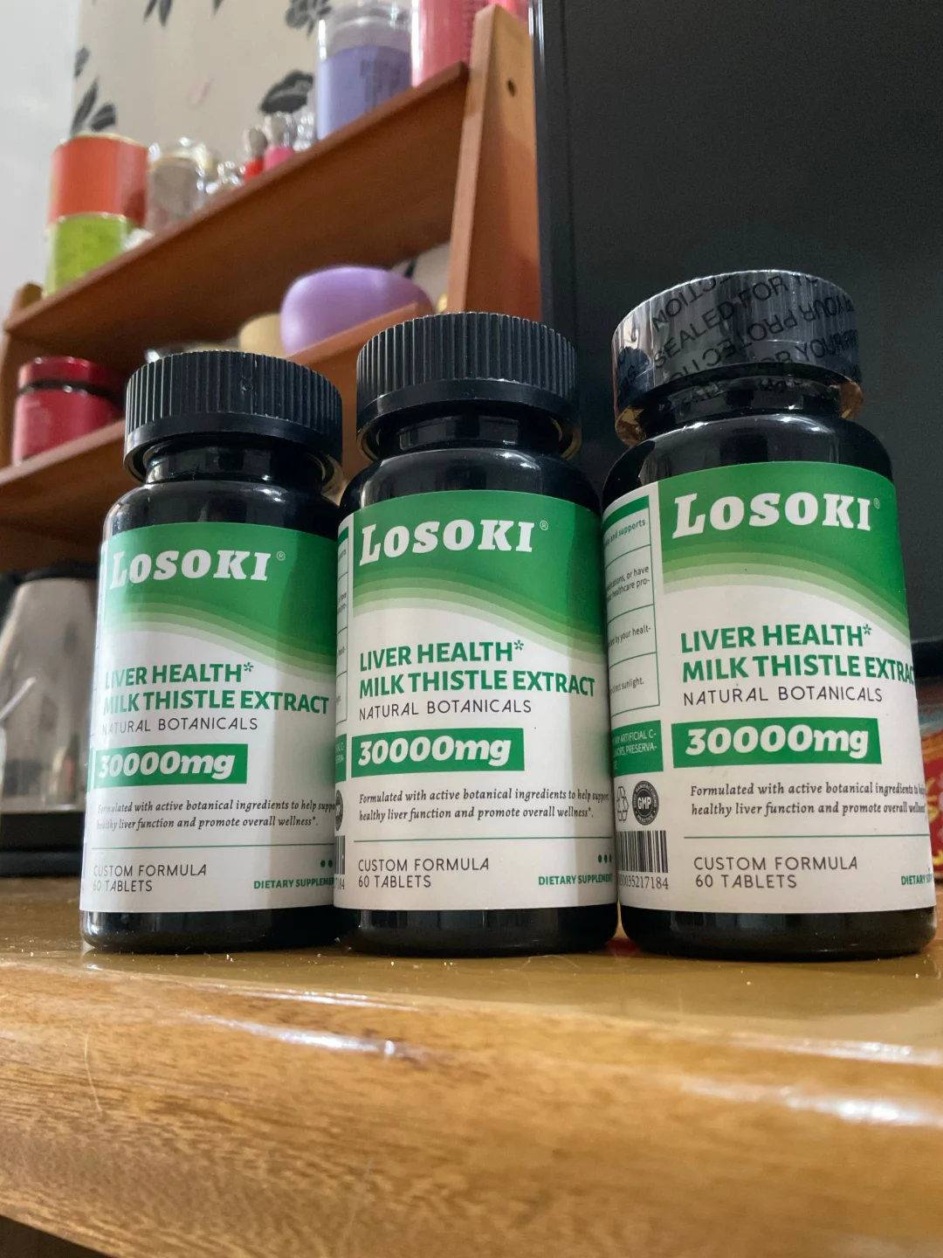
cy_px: 629
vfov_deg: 61.7
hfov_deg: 48.2
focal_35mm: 29
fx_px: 1053
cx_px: 472
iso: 320
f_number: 1.8
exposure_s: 1/30
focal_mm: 3
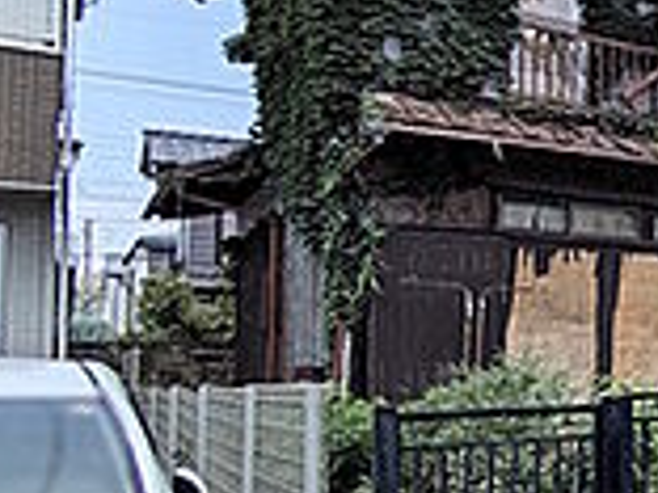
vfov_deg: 26.9
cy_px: 316
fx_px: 1026
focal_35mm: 54
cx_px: 1244
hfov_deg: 20.7
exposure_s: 1/1553
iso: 49
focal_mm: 1.83
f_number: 2.2
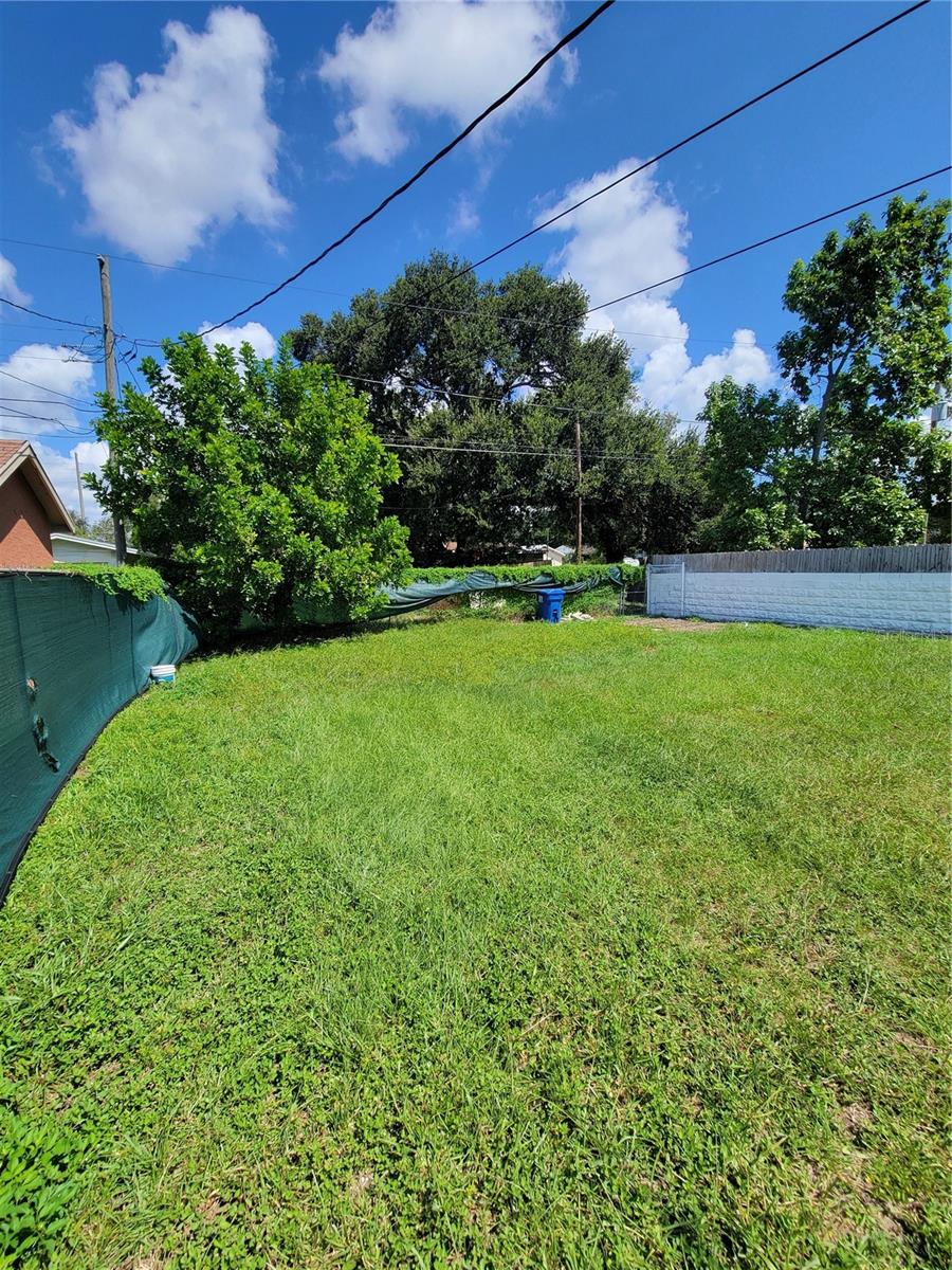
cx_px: 476
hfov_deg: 89.9
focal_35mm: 13
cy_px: 635
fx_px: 477
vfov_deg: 106.2
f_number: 2.2
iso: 50
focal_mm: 2.2
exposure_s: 1/1395
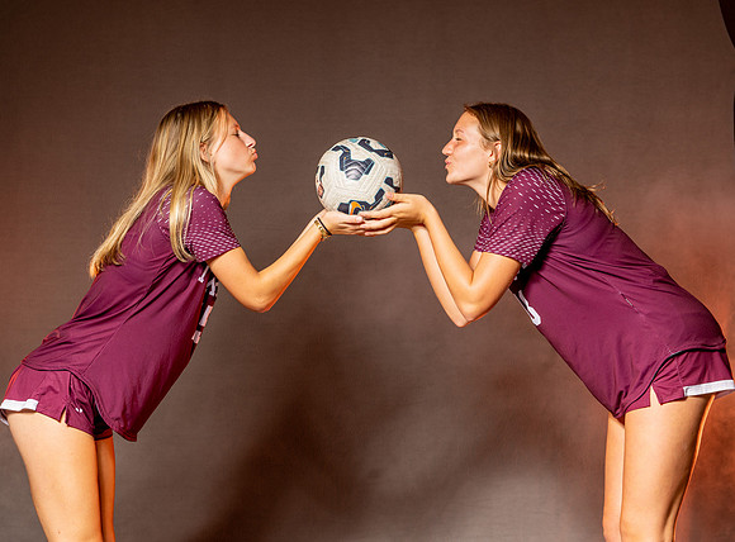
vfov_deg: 18.1
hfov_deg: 24.4
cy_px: 213
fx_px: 1701
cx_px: 381
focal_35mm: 81
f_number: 7.1
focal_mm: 62
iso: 80
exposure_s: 1/200
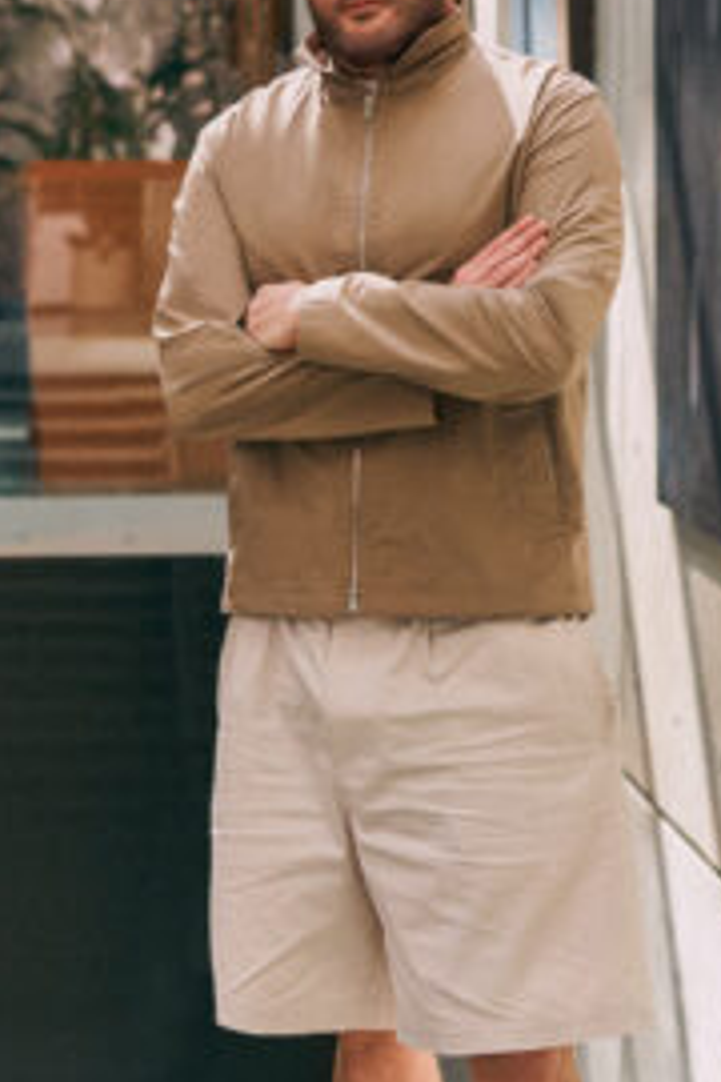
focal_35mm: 152
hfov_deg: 9.0
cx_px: 12
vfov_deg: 13.5
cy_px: 407
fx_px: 4566
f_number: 2.8
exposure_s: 1/1000
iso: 1600
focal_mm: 40
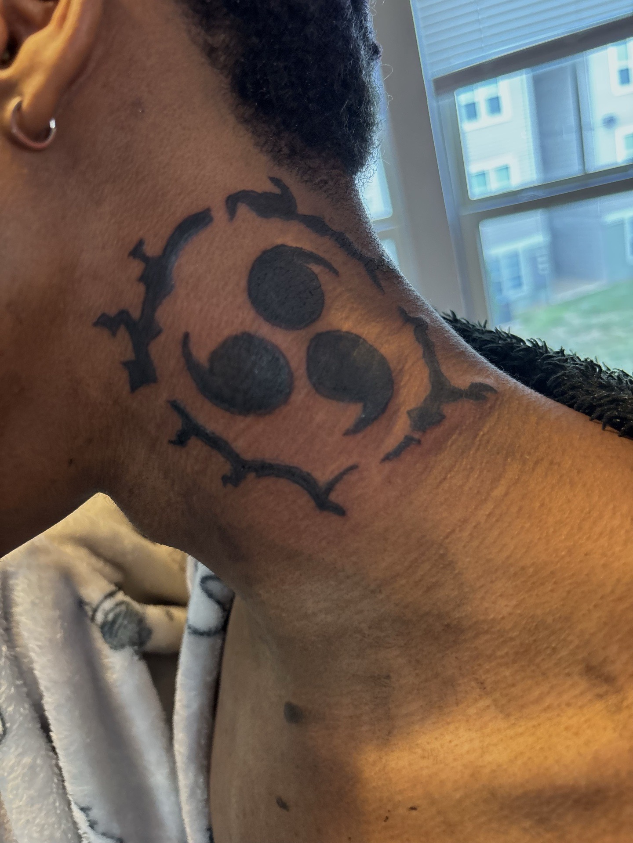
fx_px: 634
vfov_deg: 67.3
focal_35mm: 26
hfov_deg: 53.1
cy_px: 422
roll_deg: +13.6
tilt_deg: -18.6
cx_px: 316
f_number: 1.6
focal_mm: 5.96
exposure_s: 1/60
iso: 500
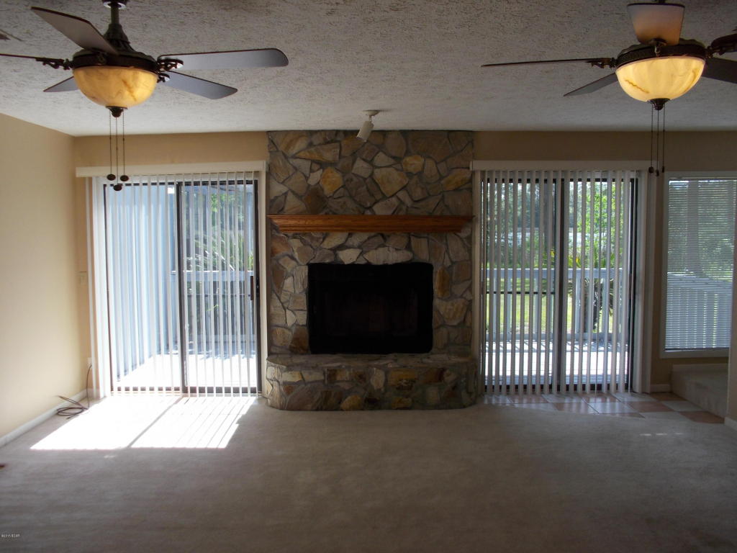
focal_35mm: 29
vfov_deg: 48.2
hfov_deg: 61.7
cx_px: 368
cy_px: 276
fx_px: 617
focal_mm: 4.1
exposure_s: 1/100
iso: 80
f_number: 3.3
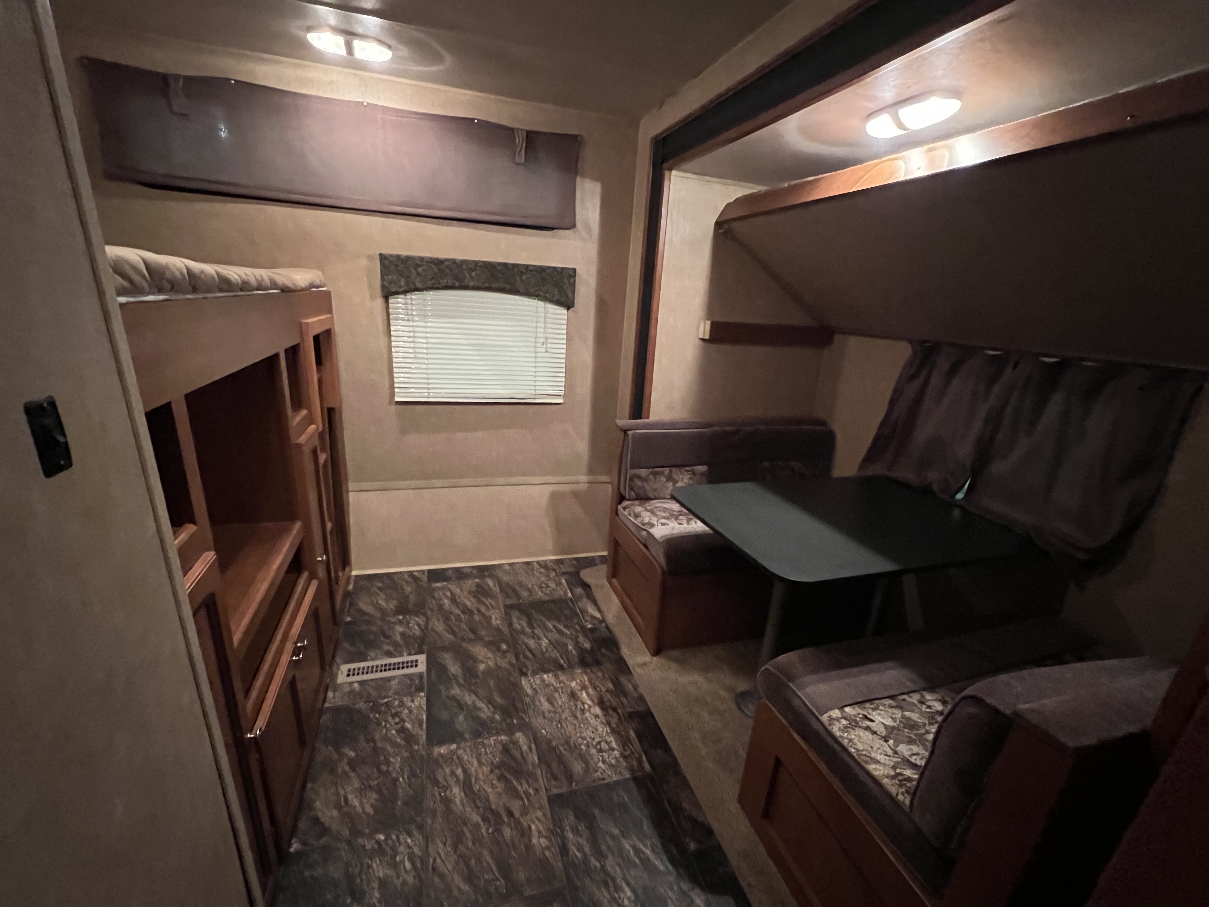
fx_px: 489
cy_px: 482
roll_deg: -5.0
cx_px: 601
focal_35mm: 14
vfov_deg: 85.6
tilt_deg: -22.0
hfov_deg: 102.1
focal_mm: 1.57
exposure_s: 1/36
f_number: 1.8
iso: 1250
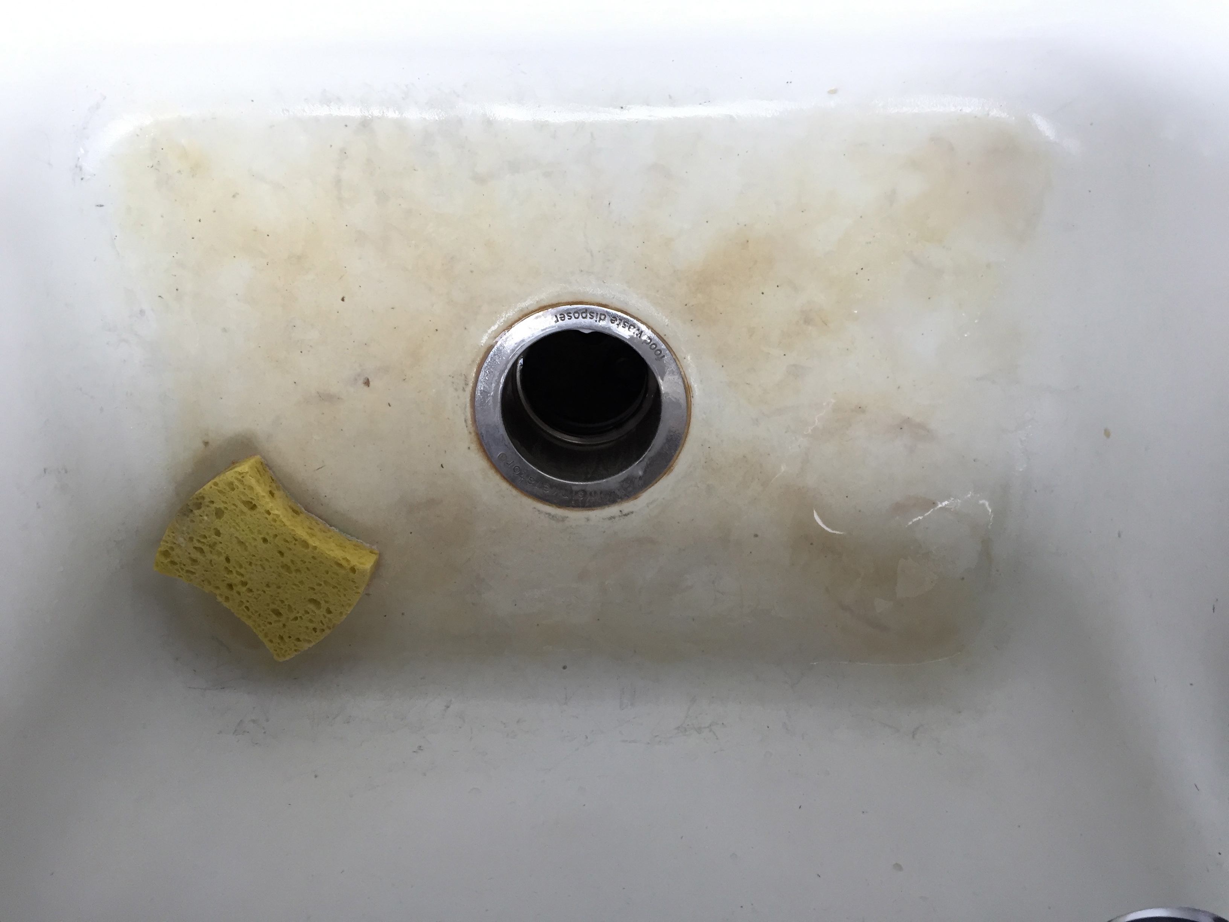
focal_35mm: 29
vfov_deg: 48.2
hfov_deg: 61.7
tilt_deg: -68.3
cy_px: 461
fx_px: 1030
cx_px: 614
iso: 32
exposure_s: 1/30
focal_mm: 4.15
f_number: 2.2
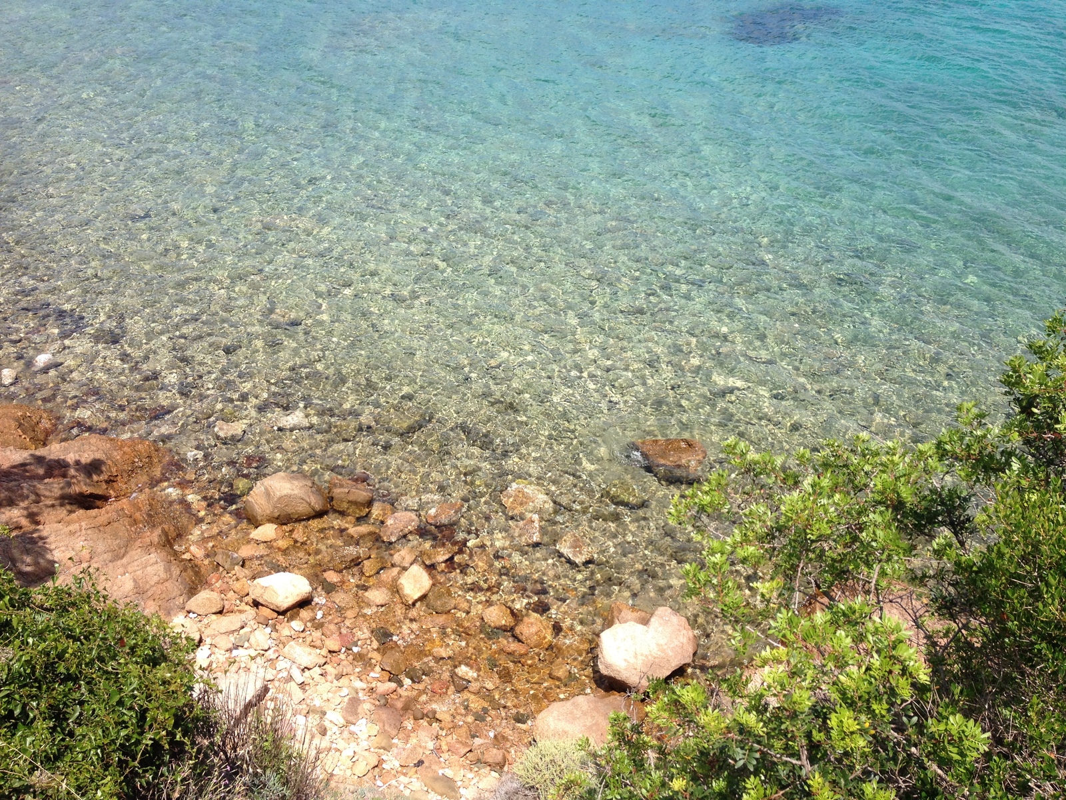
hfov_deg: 52.6
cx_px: 533
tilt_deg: -36.9
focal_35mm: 35
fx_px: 1078
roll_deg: +2.5
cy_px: 400
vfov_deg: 40.7
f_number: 2.4
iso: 50
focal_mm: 4.28
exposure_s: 1/1346
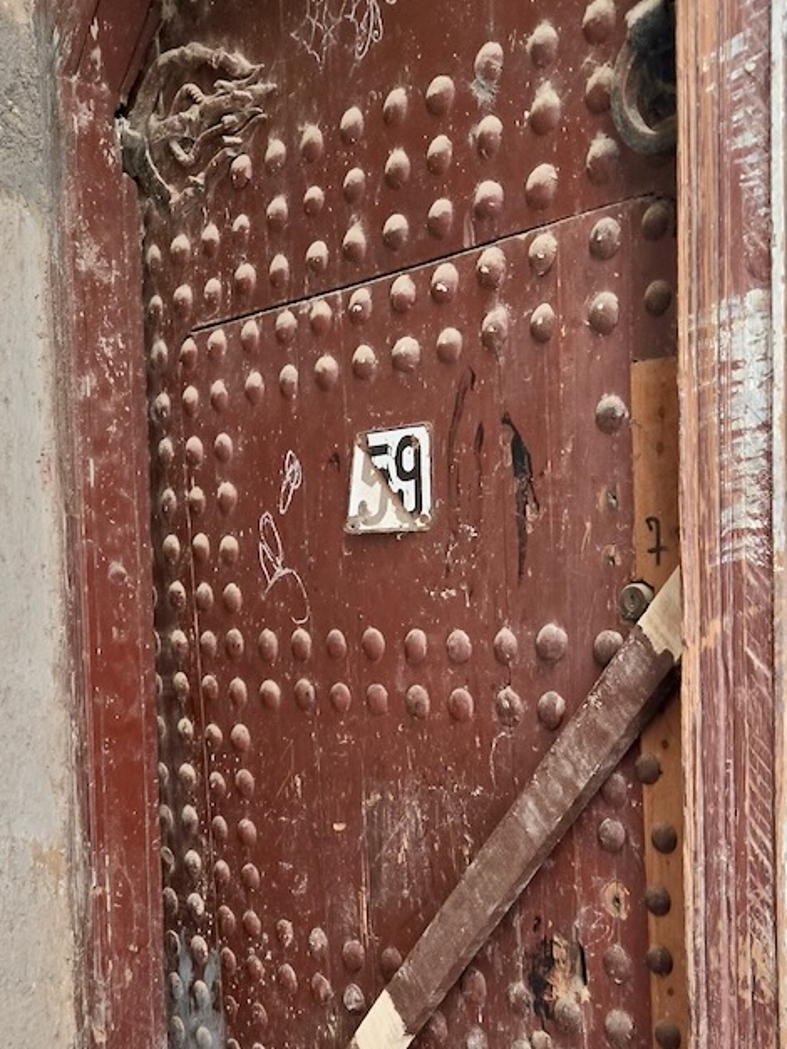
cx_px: 348
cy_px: 739
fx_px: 1424
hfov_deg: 30.9
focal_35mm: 47
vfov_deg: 39.7
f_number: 1.8
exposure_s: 1/100
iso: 200
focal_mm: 5.4
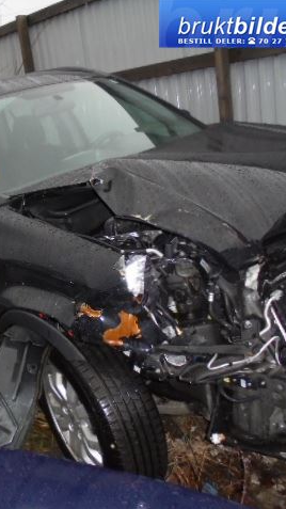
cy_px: 254
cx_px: 22
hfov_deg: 29.7
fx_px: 513
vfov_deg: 52.8
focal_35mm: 38
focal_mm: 4.6
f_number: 3.5
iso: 400
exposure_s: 1/80
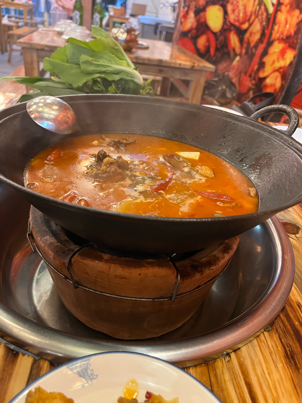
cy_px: 202
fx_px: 302
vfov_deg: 67.3
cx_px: 151
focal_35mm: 26
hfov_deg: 53.1
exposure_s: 1/33
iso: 500
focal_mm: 5.1
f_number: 1.6
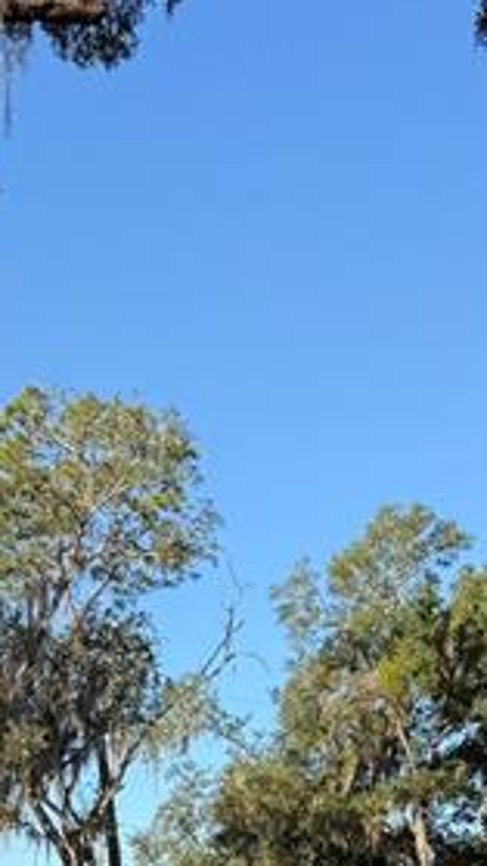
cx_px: 220
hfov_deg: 16.8
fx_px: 1652
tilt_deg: -0.8
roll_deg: -1.4
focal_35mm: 72
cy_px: 1133
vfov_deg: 25.2
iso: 80
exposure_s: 1/1618
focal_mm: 6.76
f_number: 1.78
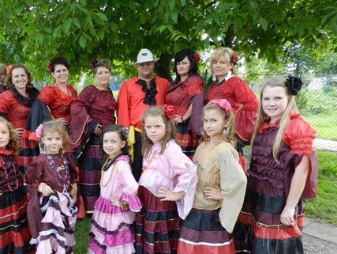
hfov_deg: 51.6
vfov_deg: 40.3
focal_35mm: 35
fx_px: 341
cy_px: 168
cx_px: 112
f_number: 3.4
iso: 160
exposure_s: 1/125
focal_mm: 4
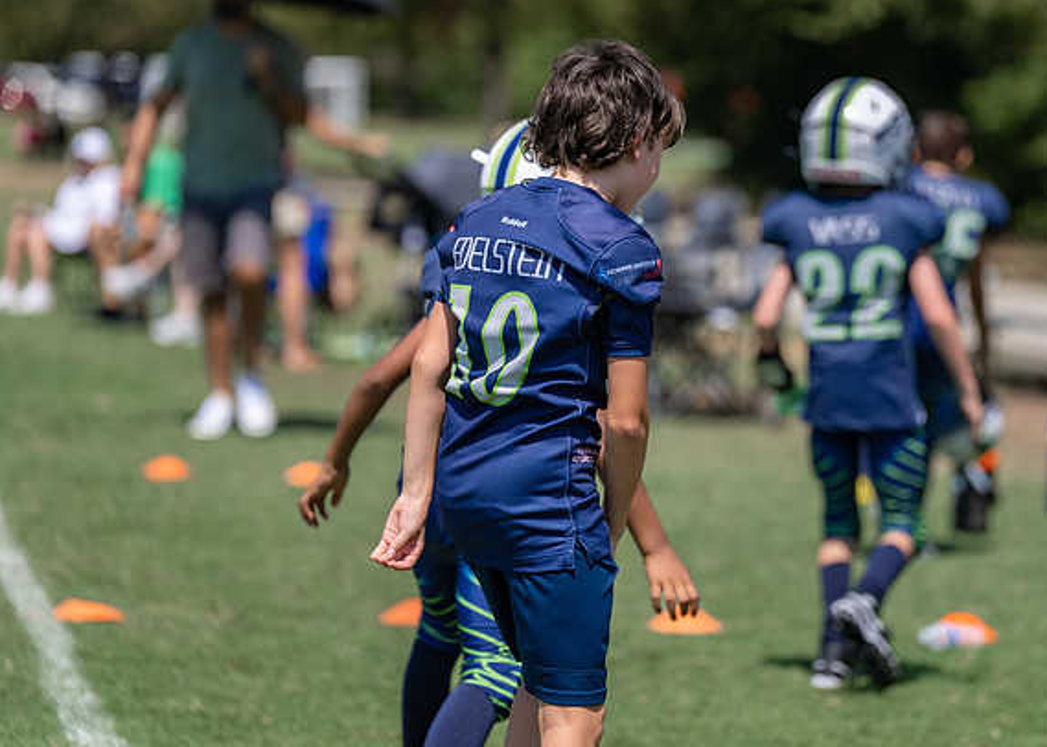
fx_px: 6004
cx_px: 648
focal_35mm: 202
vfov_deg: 7.1
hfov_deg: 10.0
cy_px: 294
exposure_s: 1/2000
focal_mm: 150
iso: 100
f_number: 2.8
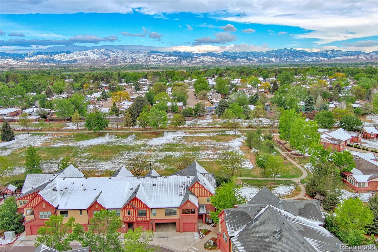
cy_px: 126
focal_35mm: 29
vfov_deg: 44.9
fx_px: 304
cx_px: 189
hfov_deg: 63.7
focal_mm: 10.6
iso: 100
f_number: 2.8
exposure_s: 1/975
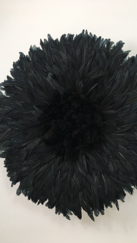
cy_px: 122
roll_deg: -1.4
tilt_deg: +4.5
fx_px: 207
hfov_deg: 36.7
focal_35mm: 32
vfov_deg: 61.0
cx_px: 73
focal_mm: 4.15
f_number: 2.2
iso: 25
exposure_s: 1/50
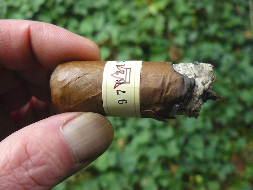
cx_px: 126
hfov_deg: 51.4
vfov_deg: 39.7
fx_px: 263
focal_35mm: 36
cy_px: 95
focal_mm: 6
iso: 400
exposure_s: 1/125
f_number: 2.8
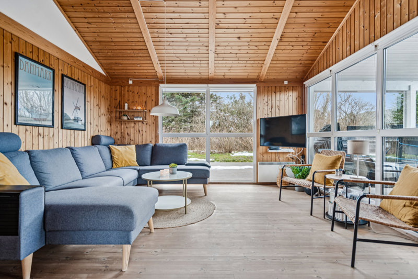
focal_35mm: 18
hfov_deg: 90.0
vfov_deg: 67.4
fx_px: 209
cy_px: 140
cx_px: 209
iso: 400
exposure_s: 1/15
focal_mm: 18
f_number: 4
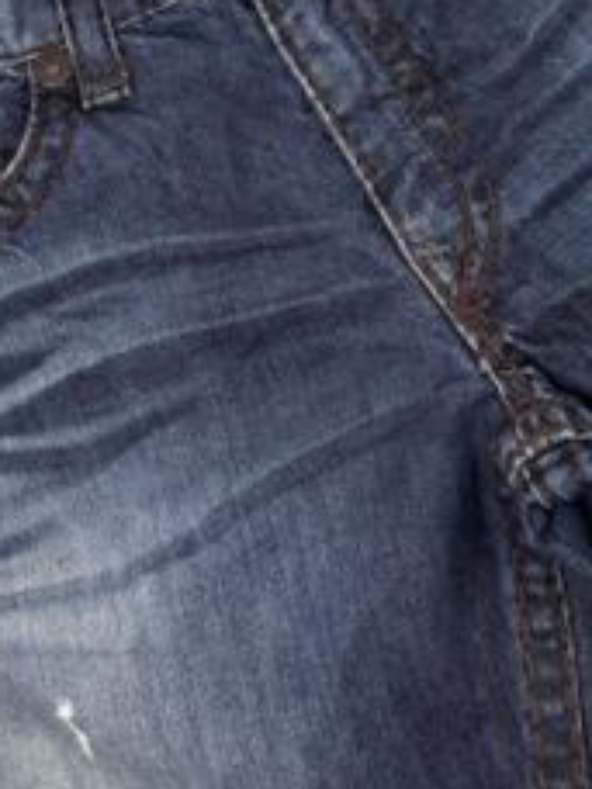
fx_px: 1277
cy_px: 137
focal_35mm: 56
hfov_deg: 26.0
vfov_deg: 33.2
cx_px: 235
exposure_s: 1/100
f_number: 1.78
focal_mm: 6.76
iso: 64
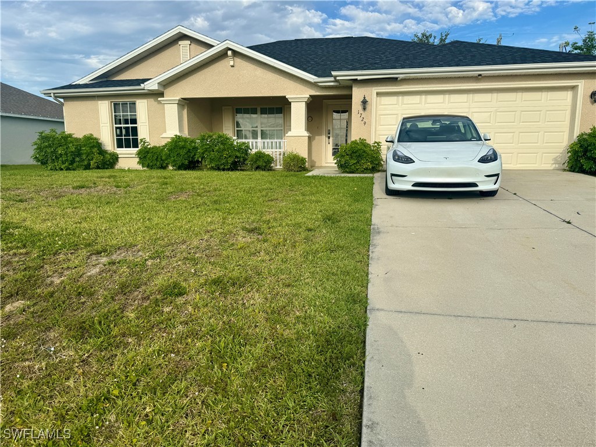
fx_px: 413
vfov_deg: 56.8
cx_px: 298
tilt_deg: -10.0
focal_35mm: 24
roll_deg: -0.3
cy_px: 224
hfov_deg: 71.6
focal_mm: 6.76
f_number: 1.78
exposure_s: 1/3597
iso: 80
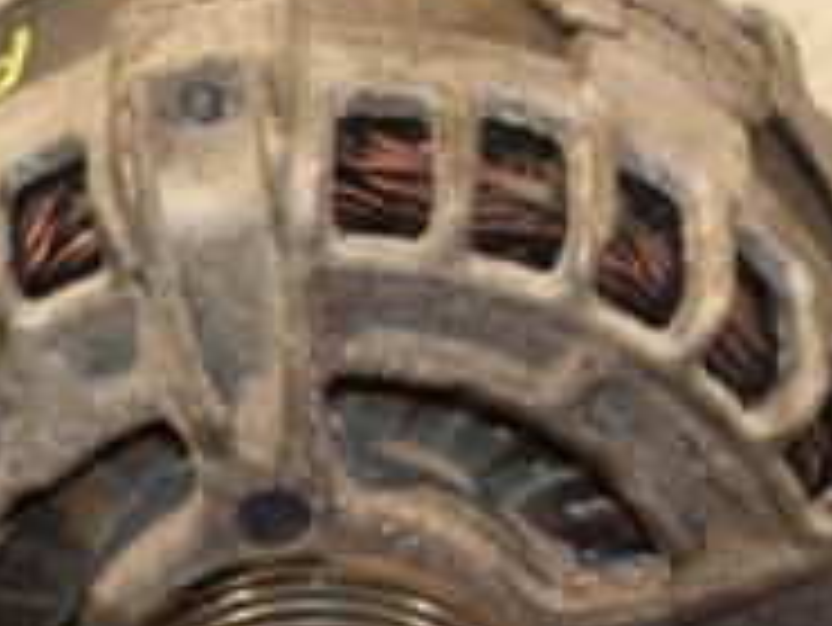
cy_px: 477
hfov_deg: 6.0
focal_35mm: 327
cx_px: 112
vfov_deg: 4.5
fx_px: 7865
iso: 800
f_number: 5.3
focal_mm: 70
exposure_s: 1/125
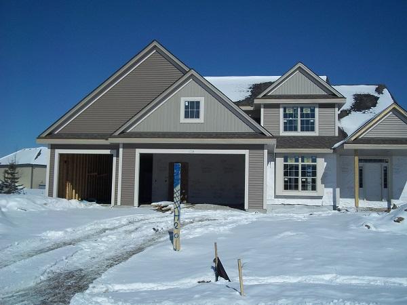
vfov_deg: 39.7
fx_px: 423
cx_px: 204
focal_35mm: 36
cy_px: 152
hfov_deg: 51.4
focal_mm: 6.5
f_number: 8
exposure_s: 1/800
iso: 80
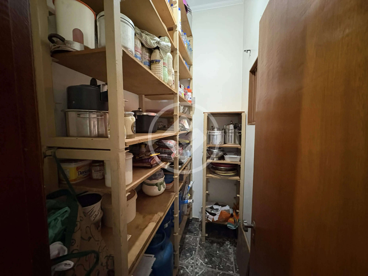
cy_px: 138
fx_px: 149
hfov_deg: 102.1
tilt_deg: -4.1
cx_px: 184
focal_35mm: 14
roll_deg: -0.1
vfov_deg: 85.7
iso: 1000
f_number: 2.2
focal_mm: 2.22
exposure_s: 1/30
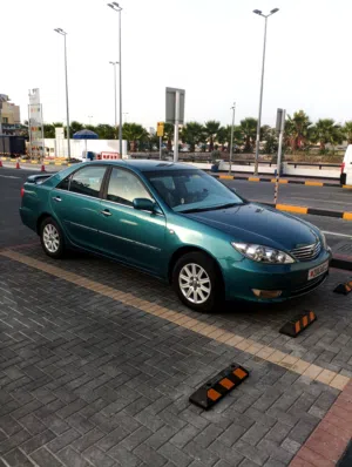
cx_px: 176
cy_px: 234
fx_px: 378
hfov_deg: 49.9
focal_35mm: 28
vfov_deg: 63.4
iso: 50
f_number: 1.8
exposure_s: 1/167
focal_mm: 4.26
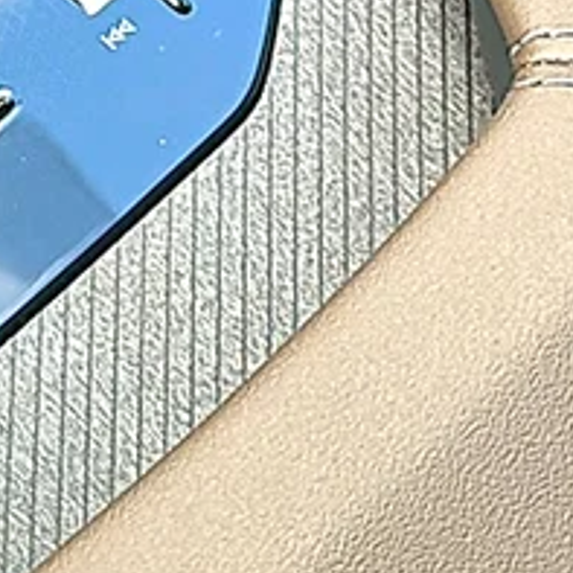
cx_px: -352
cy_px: 1
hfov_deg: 12.7
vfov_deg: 13.3
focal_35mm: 129
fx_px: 2416
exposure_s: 1/127
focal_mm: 6.86
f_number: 1.78
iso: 64
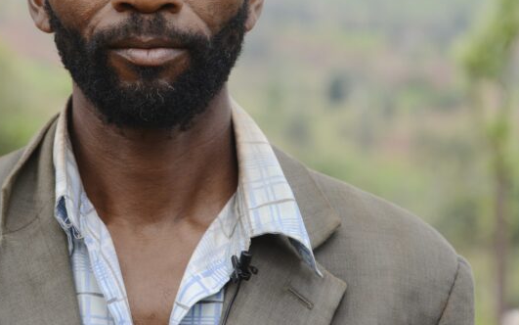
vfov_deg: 8.2
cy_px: 9
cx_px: 134
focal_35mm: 159
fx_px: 2249
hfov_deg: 13.1
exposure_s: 1/1000
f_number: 4.5
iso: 800
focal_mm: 85
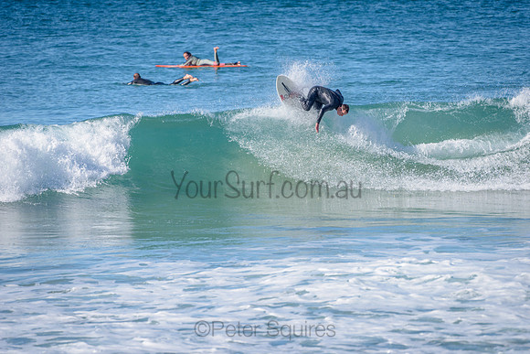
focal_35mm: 500
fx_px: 7362
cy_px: 177
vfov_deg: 2.8
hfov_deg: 4.1
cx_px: 265
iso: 200
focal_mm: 500
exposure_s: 1/2000
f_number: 5.6
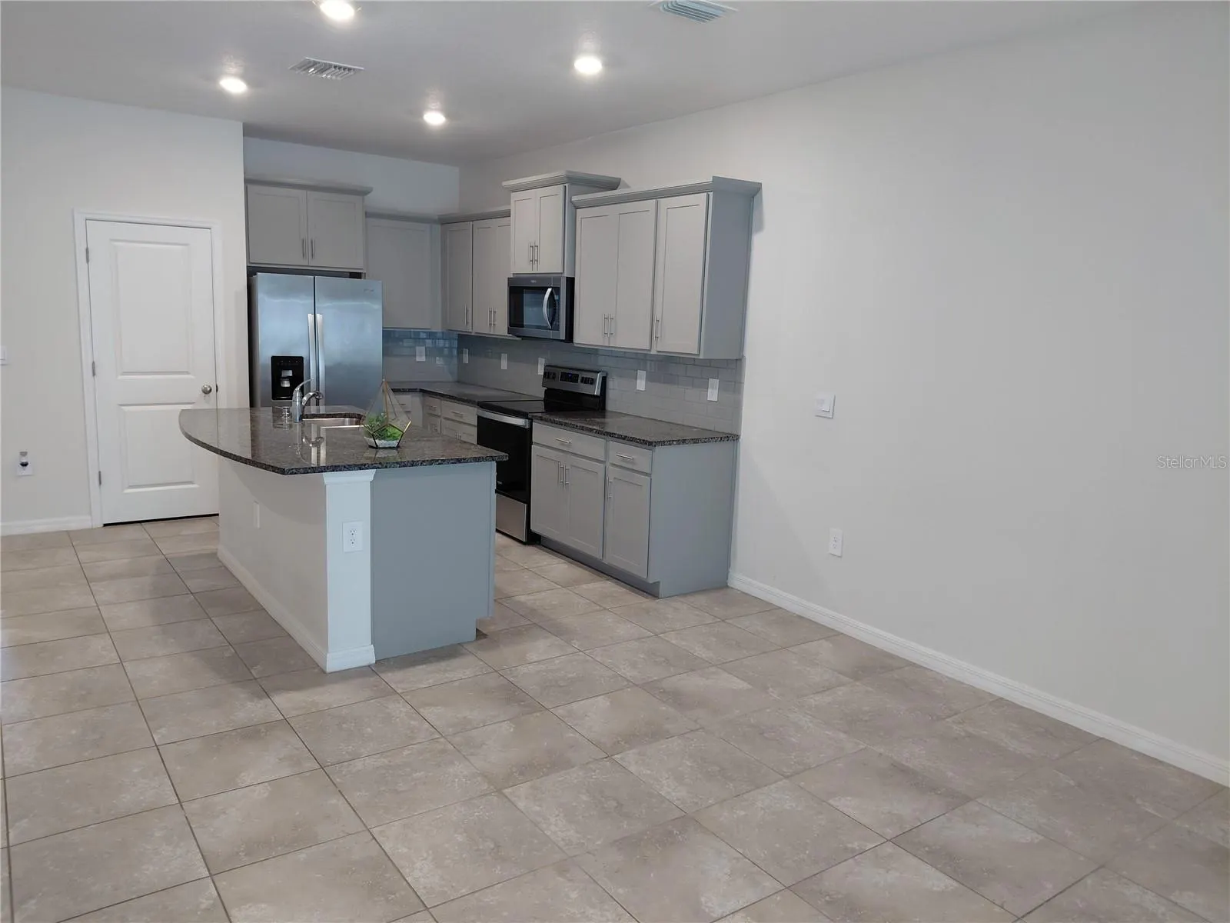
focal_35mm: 25
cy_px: 462
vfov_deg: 54.9
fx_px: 888
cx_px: 615
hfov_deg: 69.4
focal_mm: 4.69
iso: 160
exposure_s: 1/60
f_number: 1.8
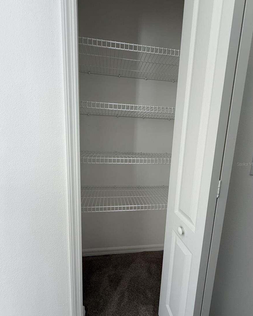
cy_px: 164
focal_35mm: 15
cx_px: 128
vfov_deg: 96.7
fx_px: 140
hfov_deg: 84.1
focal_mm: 2.22
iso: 80
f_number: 2.2
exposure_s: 1/99
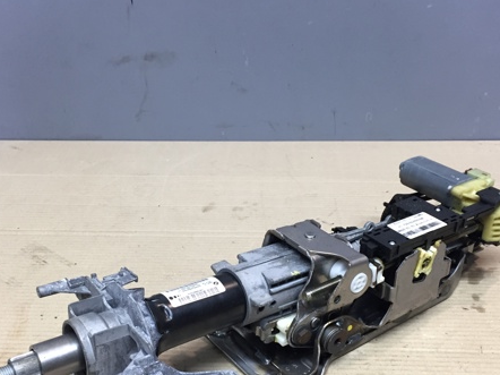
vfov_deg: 34.0
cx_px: 256
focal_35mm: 42
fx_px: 606
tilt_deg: -32.2
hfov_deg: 44.8
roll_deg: -0.7
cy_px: 253
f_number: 2.2
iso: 64
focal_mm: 4.15
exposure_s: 1/33
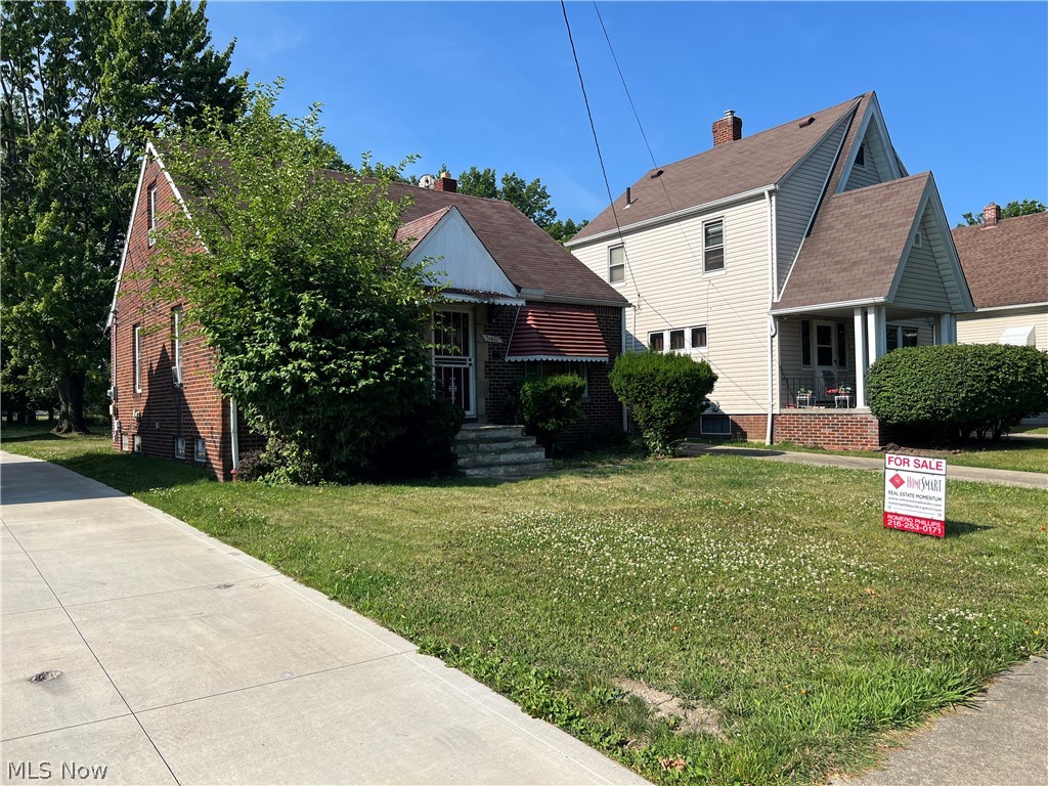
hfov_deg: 67.3
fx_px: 787
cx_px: 524
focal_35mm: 26
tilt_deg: -0.1
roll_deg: +1.5
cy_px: 393
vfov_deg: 53.1
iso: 50
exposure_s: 1/3571
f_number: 1.5
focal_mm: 5.7
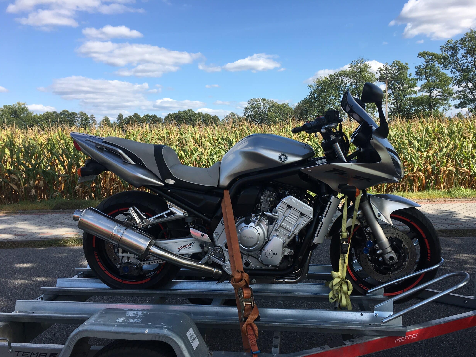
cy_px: 184
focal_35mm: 30
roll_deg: +1.2
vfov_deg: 46.8
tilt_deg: -5.6
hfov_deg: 60.0
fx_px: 413
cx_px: 244
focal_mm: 4.15
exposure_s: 1/1304
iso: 25
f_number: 2.2
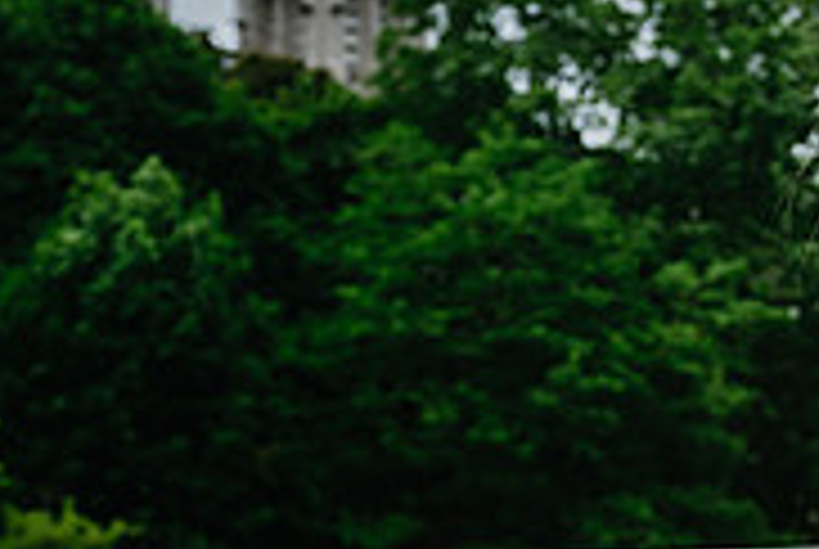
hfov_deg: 16.0
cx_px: 900
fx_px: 2826
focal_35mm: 124
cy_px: 430
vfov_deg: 11.1
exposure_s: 1/125
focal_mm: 47.3
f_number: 6.4
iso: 50
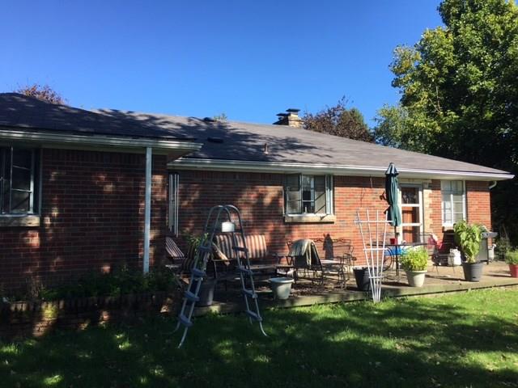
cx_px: 259
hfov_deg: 61.7
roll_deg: +0.7
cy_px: 194
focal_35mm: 29
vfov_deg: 48.2
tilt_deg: +2.6
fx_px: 434
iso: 25
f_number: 2.2
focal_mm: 4.15
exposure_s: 1/635
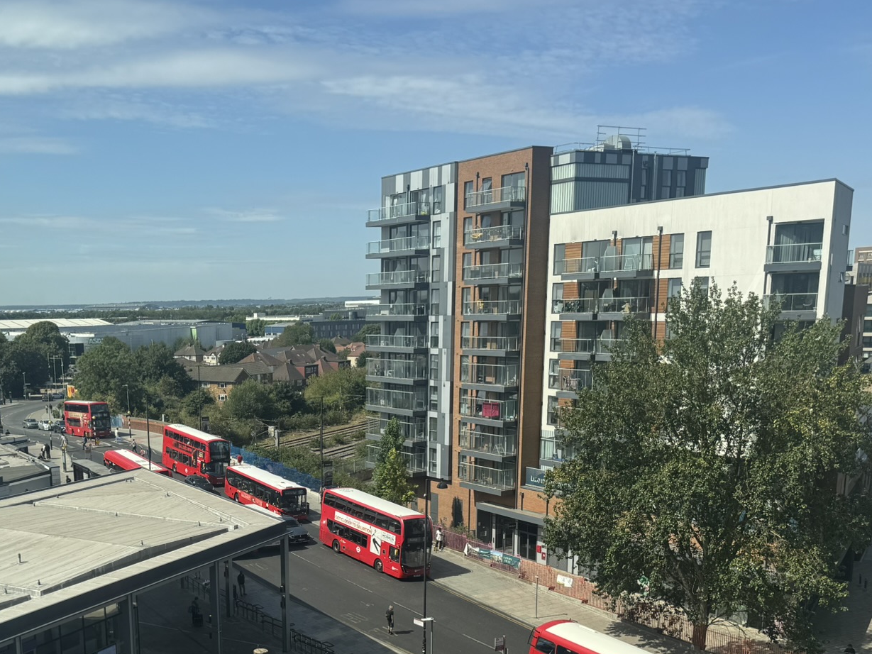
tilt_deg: -11.1
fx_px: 1008
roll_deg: +1.8
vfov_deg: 34.9
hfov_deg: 45.6
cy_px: 515
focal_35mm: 40
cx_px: 251
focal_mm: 6.76
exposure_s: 1/3413
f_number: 1.78
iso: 80
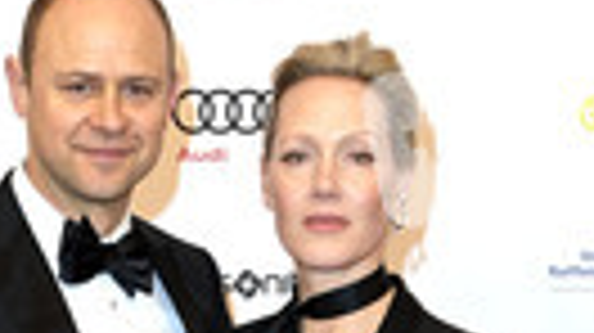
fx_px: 2093
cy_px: 796
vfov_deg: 8.3
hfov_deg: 16.1
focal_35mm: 133
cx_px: 184
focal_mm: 42
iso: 400
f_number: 6.3
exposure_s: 1/250
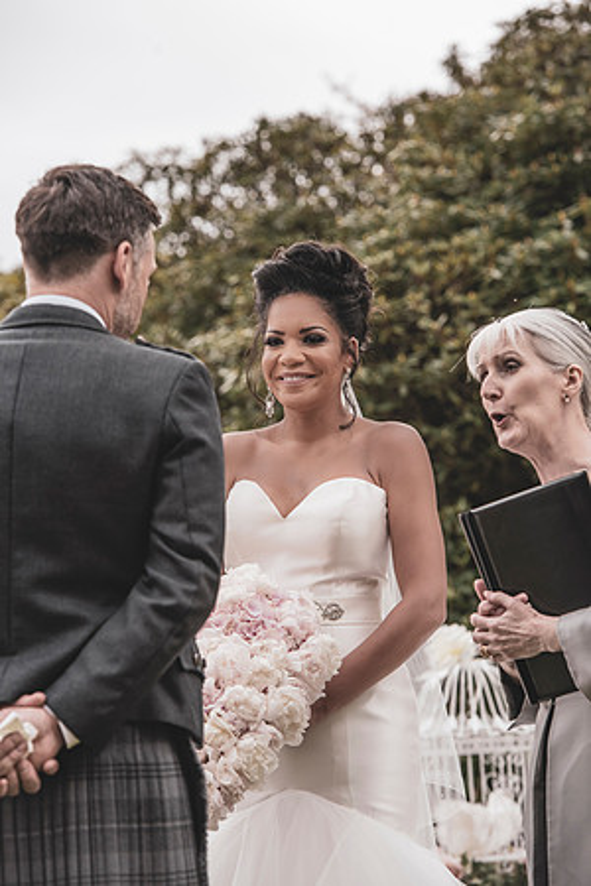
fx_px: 3447
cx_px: 296
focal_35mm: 140
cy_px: 443
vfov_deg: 14.7
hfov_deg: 9.8
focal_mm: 140
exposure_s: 1/320
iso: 250
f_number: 5.6
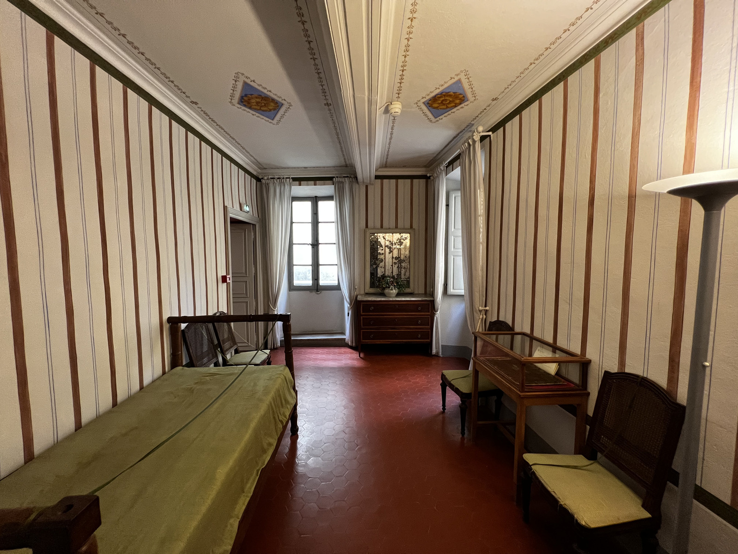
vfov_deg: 89.9
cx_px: 369
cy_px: 277
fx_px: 277
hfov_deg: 106.2
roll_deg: -0.1
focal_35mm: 13
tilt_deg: -4.4
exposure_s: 1/60
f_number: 1.8
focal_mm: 1.57
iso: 400
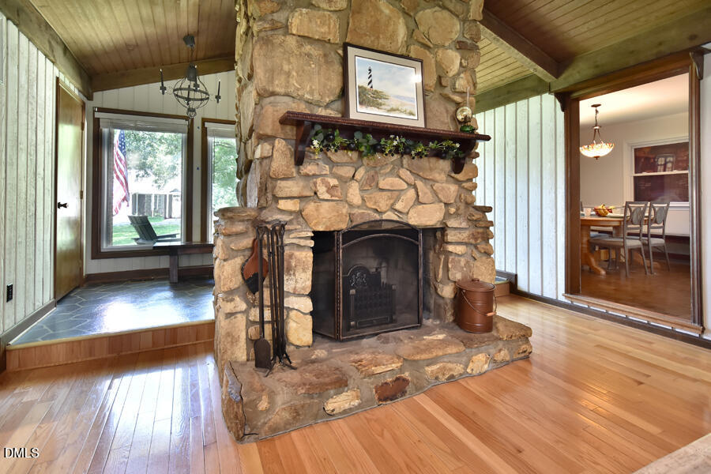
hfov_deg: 100.4
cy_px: 237
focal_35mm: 15
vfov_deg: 77.3
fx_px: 296
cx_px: 356
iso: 400
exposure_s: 1/125
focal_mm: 10
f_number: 5.6
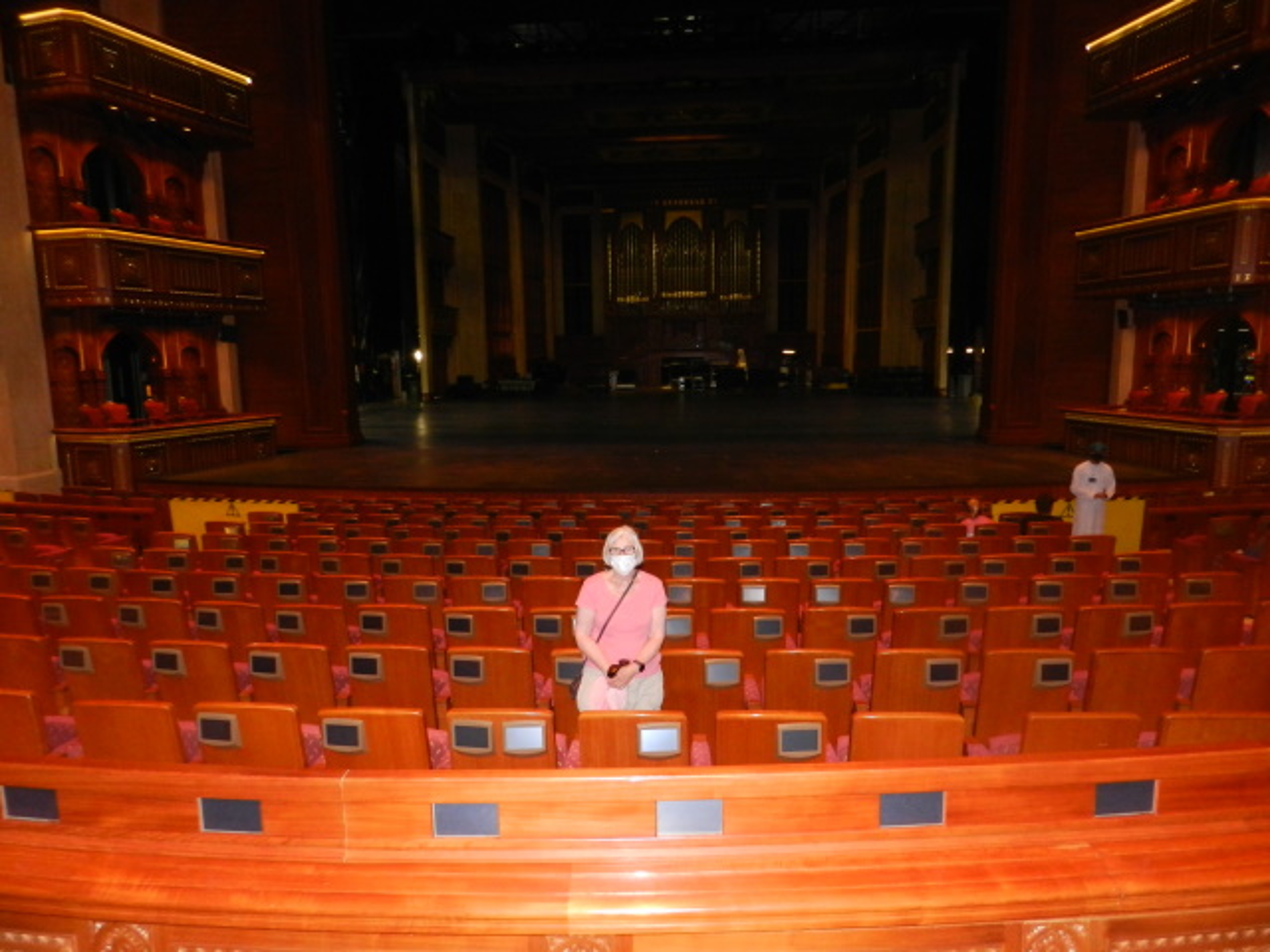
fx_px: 844
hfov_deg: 73.9
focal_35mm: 23
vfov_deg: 58.9
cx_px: 635
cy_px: 476
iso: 640
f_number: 3.4
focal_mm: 4
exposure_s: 1/30
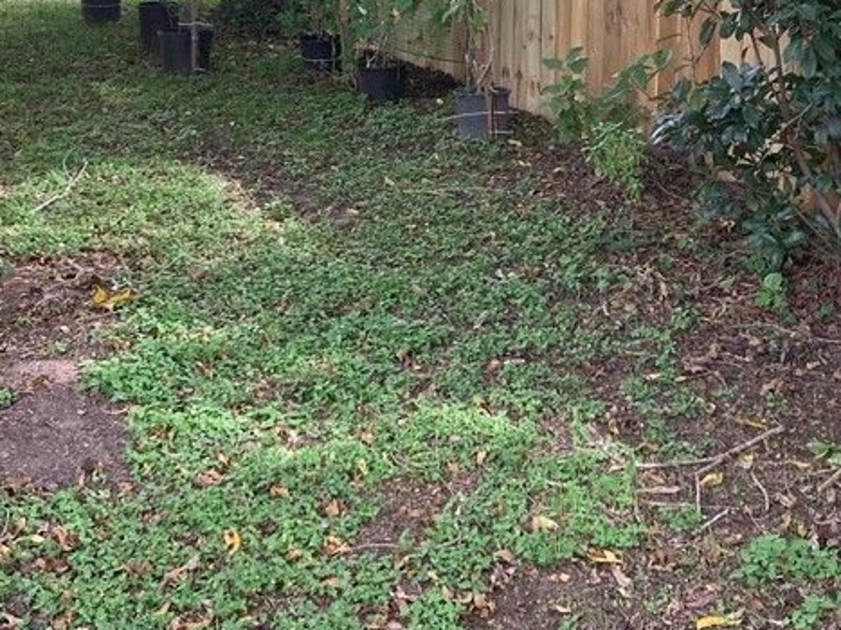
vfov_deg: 24.9
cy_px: 65
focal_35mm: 57
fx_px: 1384
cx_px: 493
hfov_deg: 33.7
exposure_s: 1/171
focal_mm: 4.25
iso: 25
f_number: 1.8
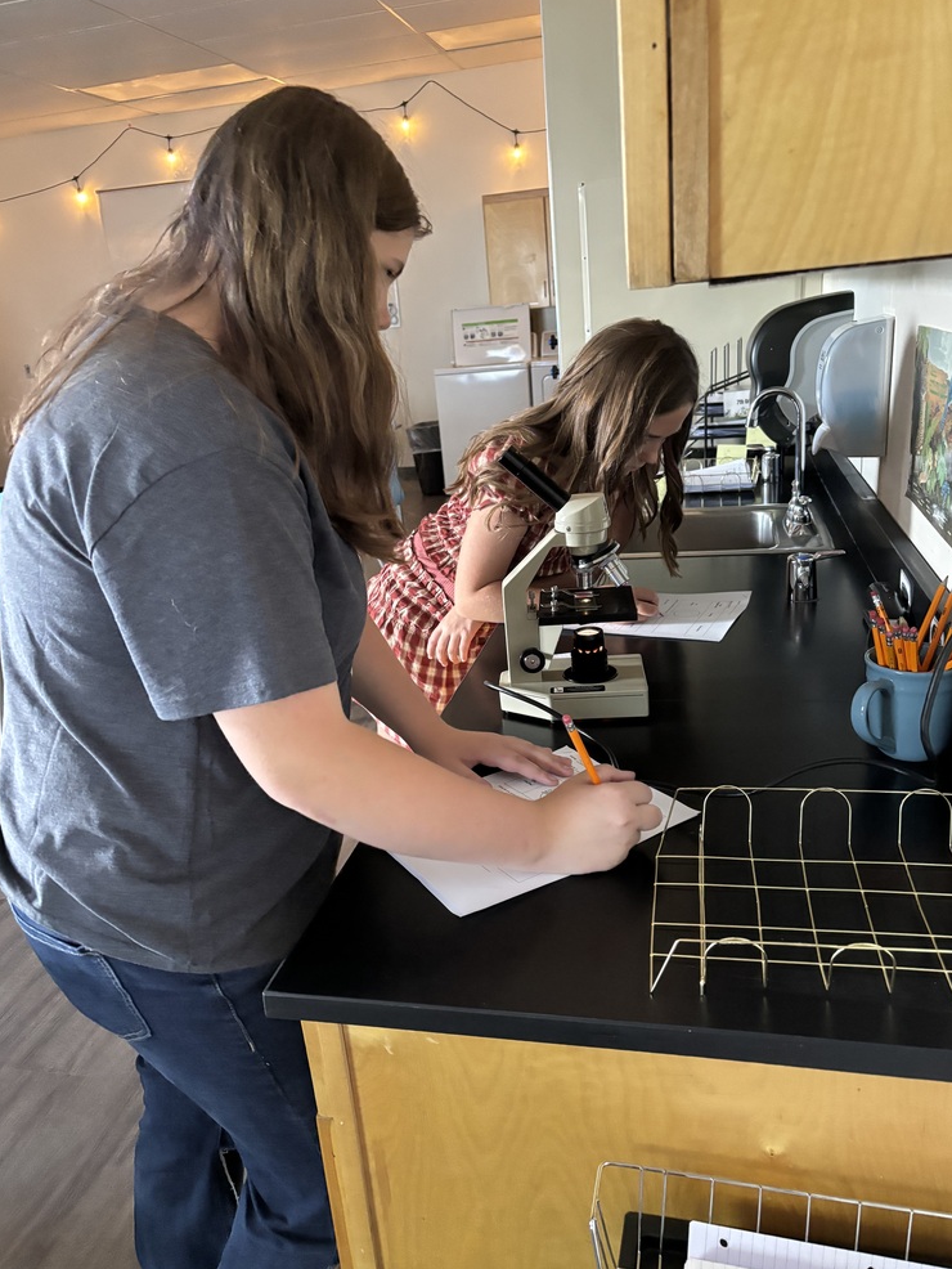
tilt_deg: -19.3
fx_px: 990
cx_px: 484
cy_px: 653
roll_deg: +4.5
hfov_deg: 51.4
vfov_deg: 65.3
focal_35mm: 27
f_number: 1.6
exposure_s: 1/30
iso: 800
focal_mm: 5.96
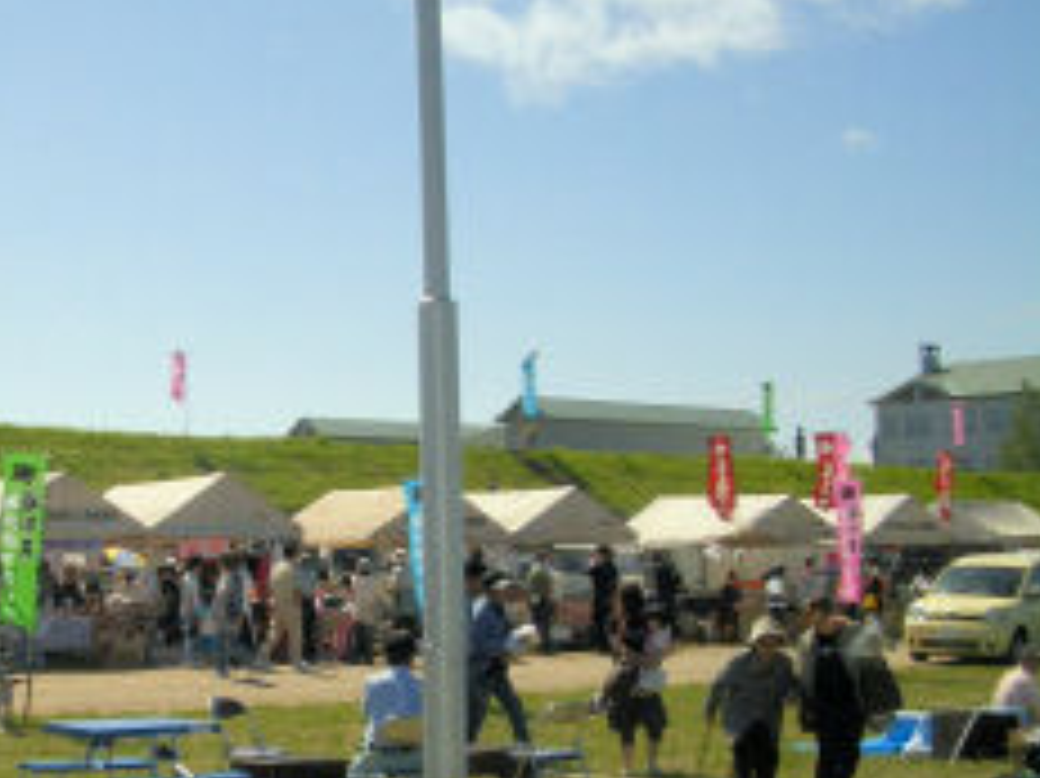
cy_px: 474
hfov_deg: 29.0
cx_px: 99
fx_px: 1922
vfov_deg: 22.9
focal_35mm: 64
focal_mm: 5.8
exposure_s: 1/2000
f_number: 4.3
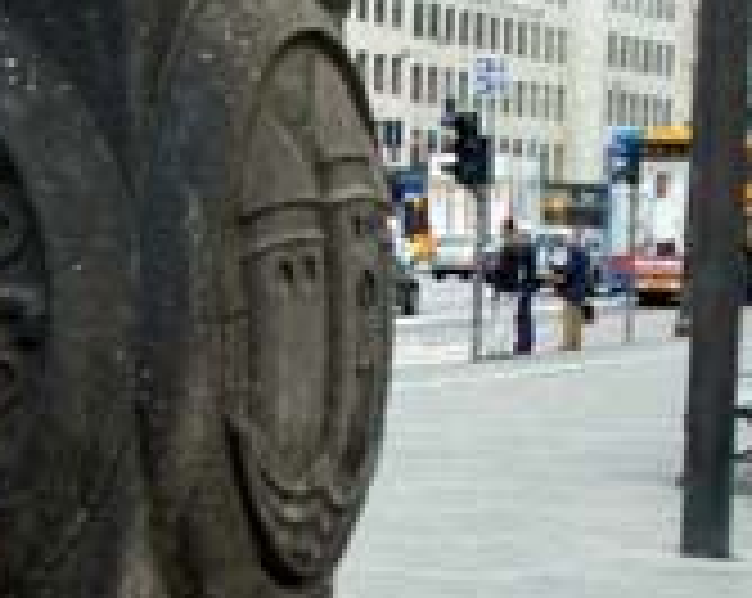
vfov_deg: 11.4
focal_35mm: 132
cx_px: 2
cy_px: 715
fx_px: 2933
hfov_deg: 14.4
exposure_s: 1/400
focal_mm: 6.8
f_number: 2.8
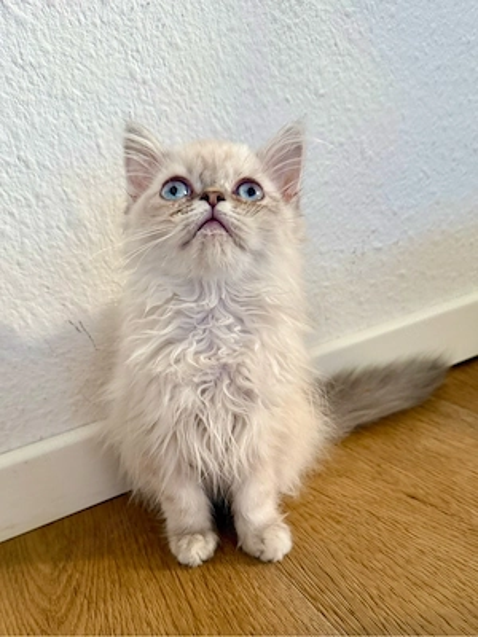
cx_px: 239
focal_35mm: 24
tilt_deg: -26.4
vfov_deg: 71.6
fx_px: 442
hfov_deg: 56.8
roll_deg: +9.6
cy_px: 318
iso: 200
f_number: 1.78
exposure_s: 1/82
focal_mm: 6.76
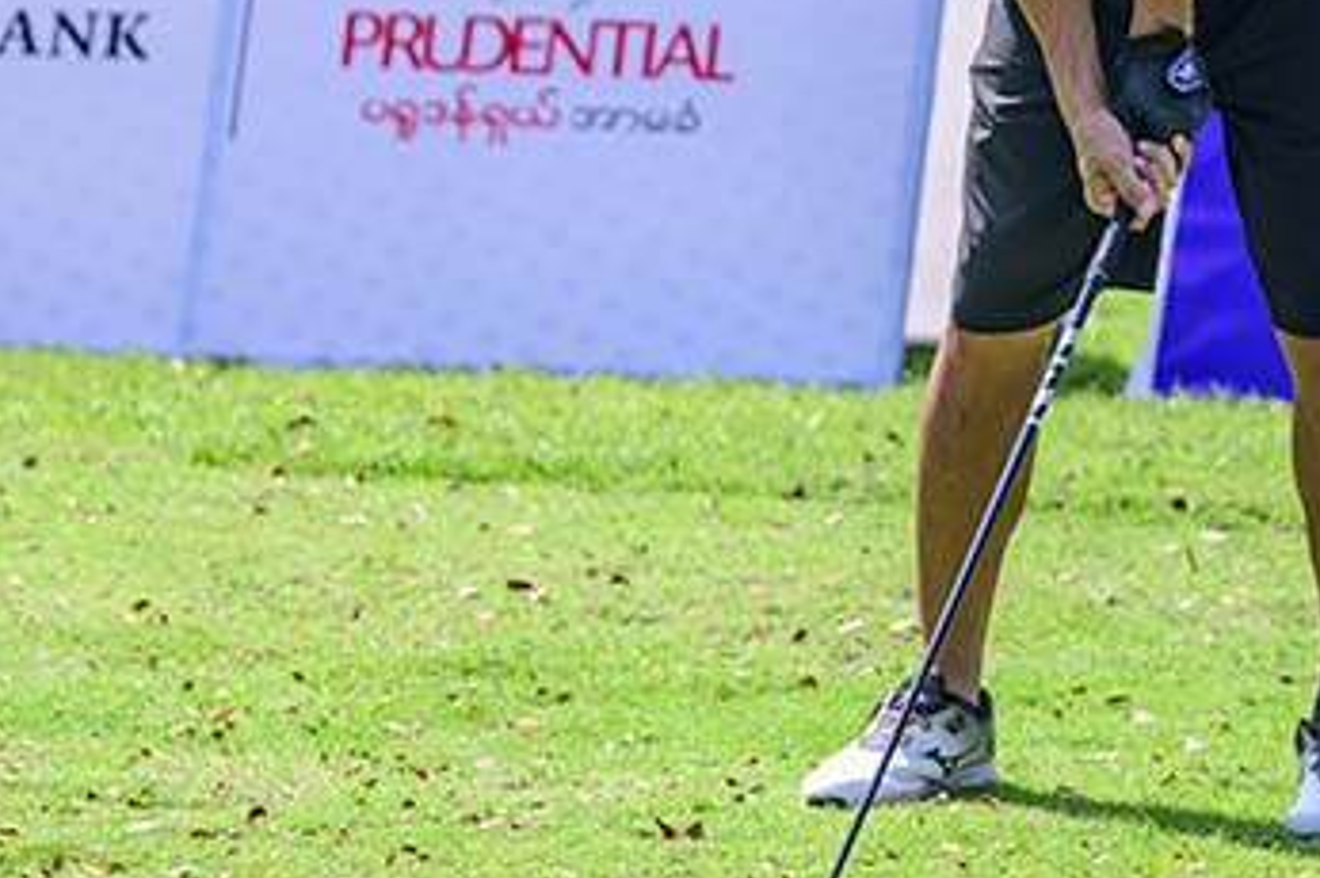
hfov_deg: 5.5
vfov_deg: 3.7
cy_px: 34
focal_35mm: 375
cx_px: 1148
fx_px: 13737
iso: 450
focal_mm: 135
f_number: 2.8
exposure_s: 1/5000
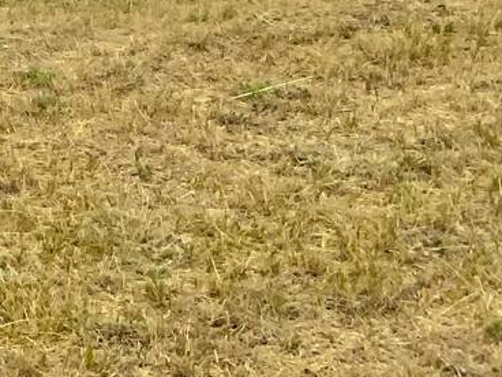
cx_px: -374
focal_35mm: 126
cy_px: -436
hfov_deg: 14.0
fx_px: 1827
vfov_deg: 10.6
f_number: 1.8
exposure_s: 1/1076
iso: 16
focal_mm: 3
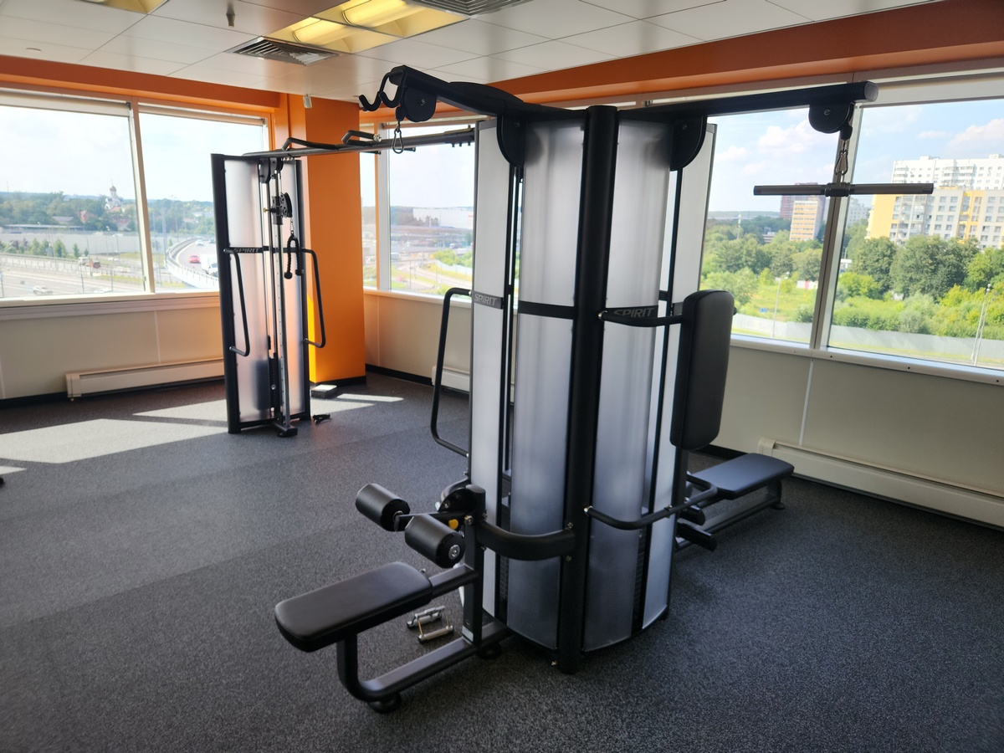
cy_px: 376
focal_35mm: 23
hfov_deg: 73.9
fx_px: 667
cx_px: 502
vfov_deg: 58.9
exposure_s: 1/218
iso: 20
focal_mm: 5.4
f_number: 1.8
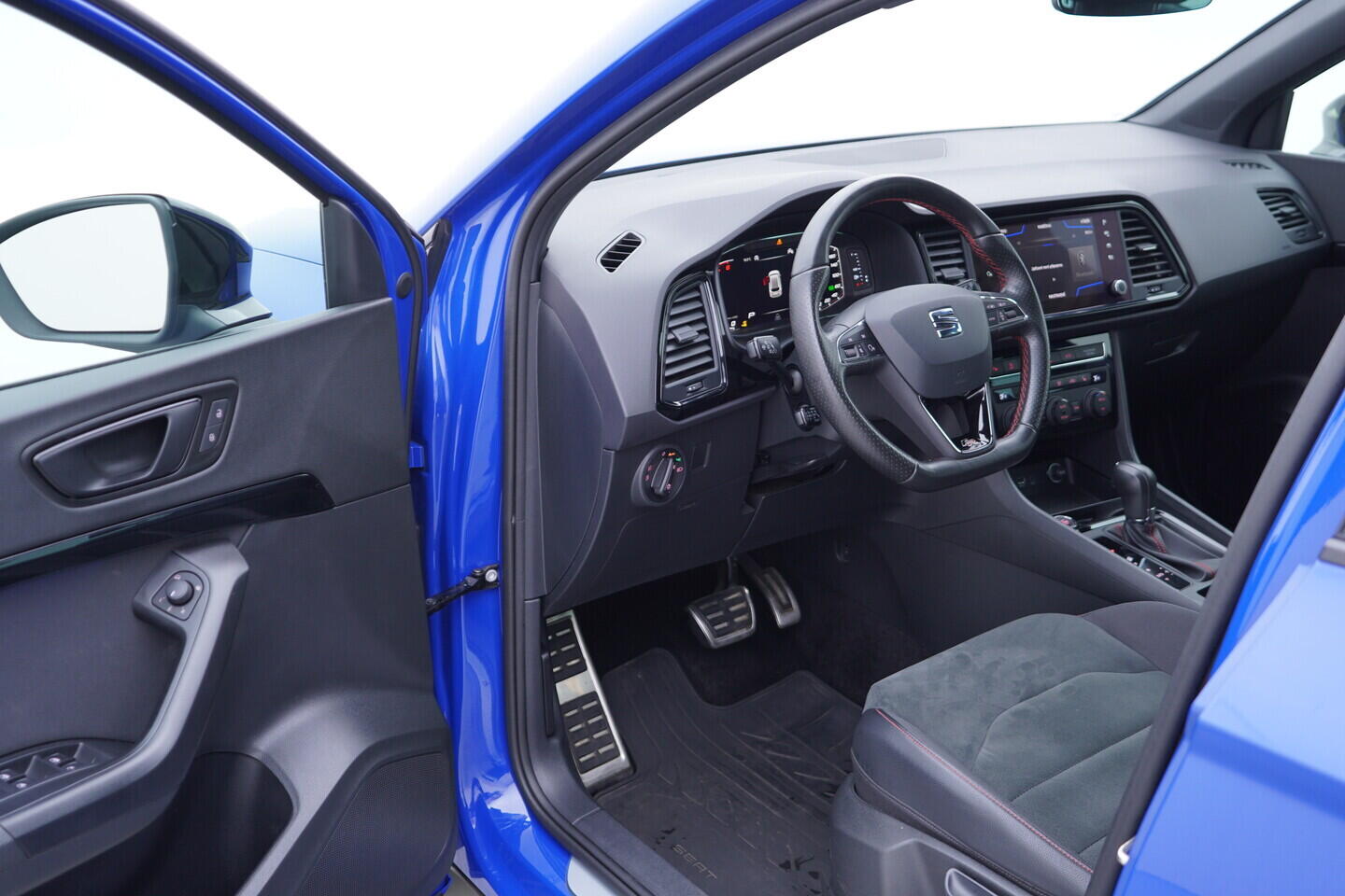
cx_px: 672
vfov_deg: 36.9
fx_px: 1345
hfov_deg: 53.1
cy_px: 448
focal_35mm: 36
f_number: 2.8
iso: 200
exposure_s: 1/40
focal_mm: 24
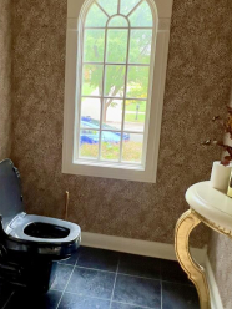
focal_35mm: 35
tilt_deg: -13.2
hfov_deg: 40.1
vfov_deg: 52.6
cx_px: 74
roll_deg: -1.6
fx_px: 313
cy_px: 146
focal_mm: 1.57
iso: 320
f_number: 1.8
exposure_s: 1/60
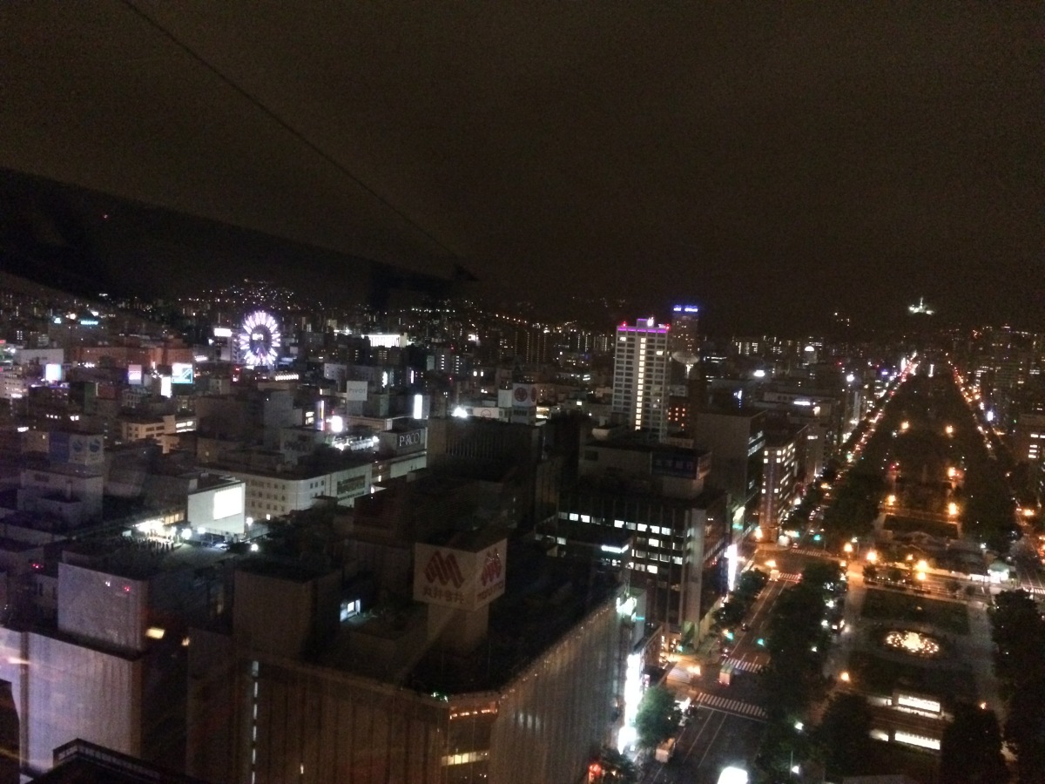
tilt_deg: -5.0
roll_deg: -2.1
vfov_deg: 48.2
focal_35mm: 29
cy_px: 392
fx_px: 875
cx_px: 522
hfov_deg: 61.7
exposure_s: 1/15
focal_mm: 4.15
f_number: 2.2
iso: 1000
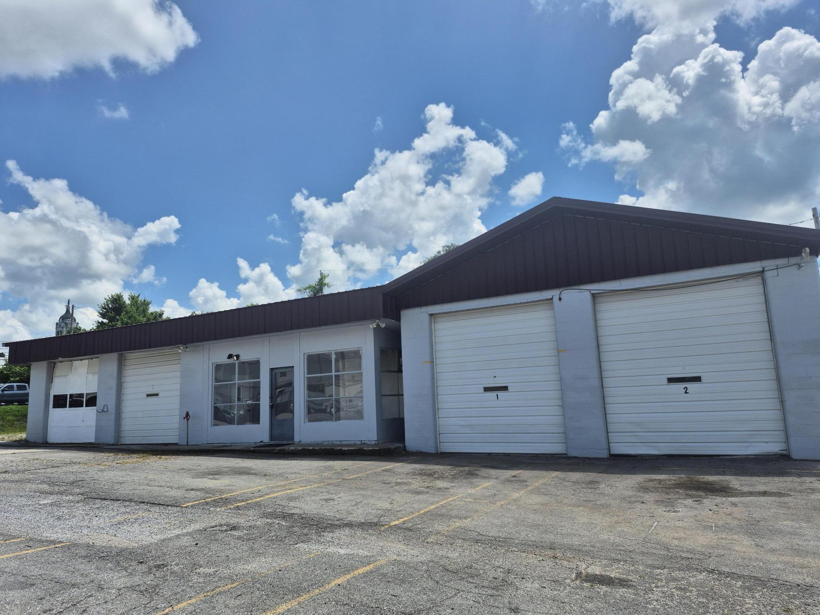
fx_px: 545
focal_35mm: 23
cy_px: 308
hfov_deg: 73.9
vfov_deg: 58.9
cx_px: 410
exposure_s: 1/2608
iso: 25
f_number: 1.8
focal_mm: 5.4
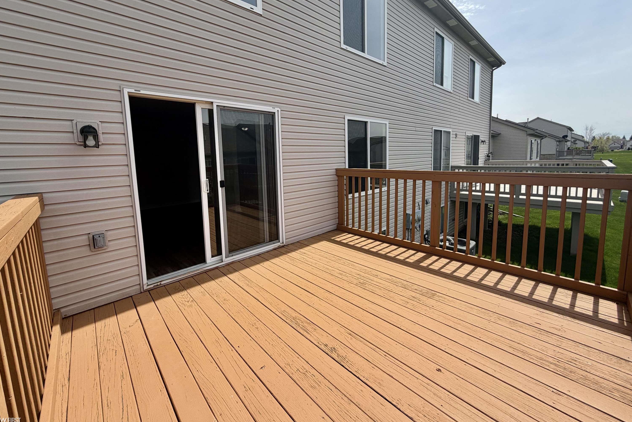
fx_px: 263
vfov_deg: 76.9
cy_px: 182
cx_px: 321
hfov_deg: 100.4
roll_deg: +1.6
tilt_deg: -6.1
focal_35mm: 15
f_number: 2.2
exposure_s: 1/876
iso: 20
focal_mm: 2.22
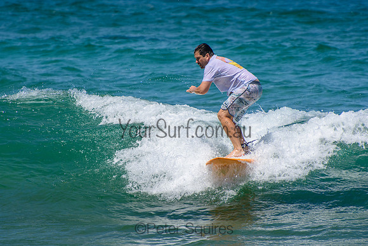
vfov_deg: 2.3
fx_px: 6134
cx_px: 184
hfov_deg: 3.4
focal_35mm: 600
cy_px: 123
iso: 250
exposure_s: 1/2000
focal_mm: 400
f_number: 5.6
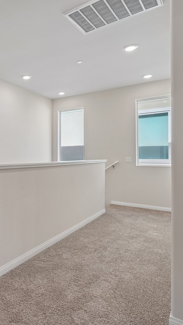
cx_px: -1
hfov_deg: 41.3
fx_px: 207
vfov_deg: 76.3
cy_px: 163
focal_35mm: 24
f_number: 8
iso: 250
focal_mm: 15
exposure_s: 1/30
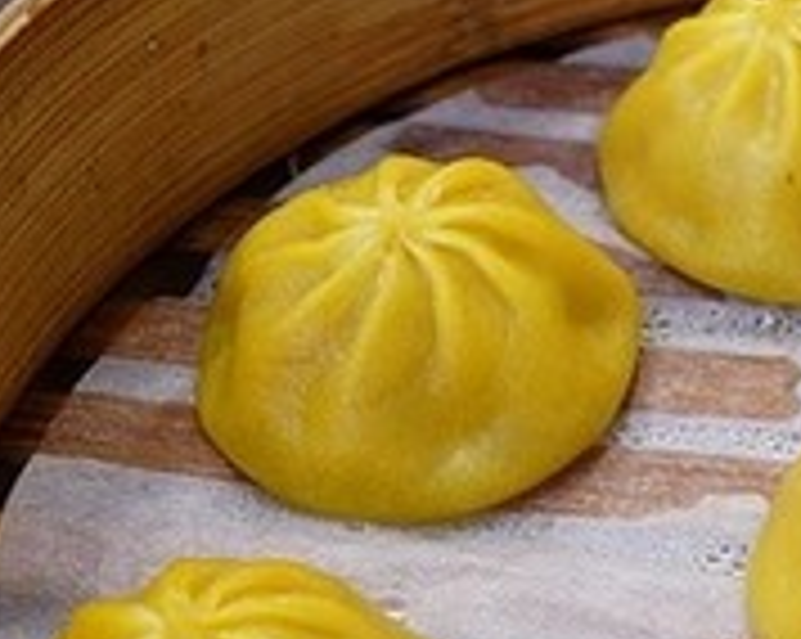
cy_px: 666
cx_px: 990
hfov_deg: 19.0
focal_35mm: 95
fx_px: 2250
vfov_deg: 15.8
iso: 800
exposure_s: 1/30
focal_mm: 20
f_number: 5
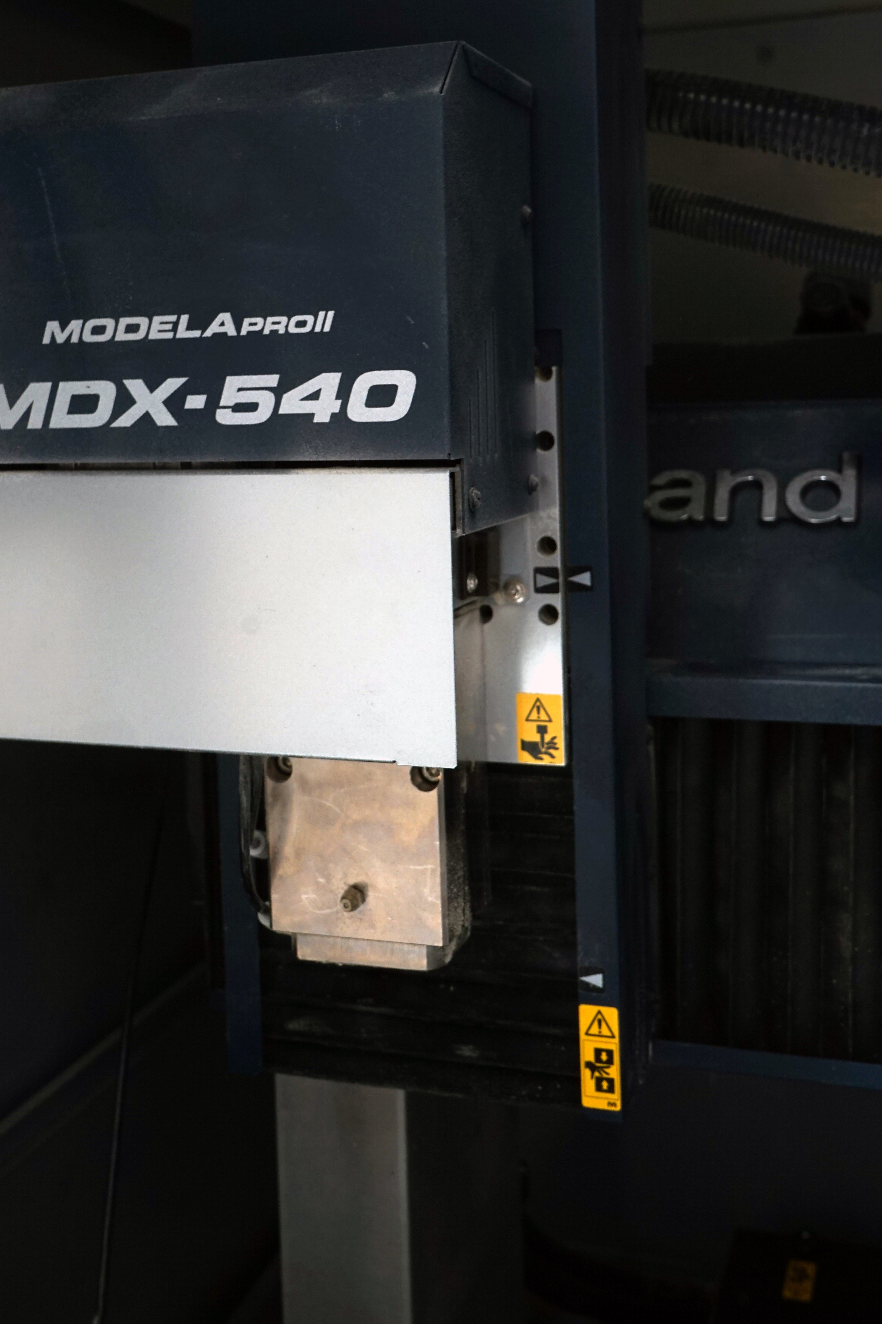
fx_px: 1544
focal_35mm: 42
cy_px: 453
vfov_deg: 45.8
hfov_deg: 31.8
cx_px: 372
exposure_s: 1/30
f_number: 8
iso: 500
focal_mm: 31
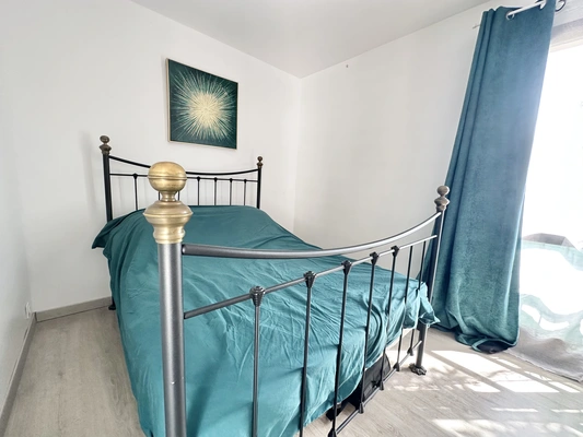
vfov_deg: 85.7
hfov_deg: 102.1
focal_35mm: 14
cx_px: 292
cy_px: 218
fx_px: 236
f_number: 2.2
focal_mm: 2.22
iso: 125
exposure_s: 1/99
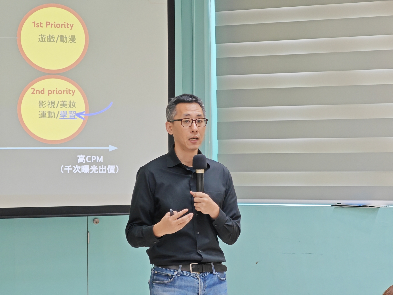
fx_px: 1249
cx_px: 196
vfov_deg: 13.5
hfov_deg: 17.9
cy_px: 148
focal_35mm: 110
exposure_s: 1/120
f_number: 1.8
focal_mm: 12.28
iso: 200
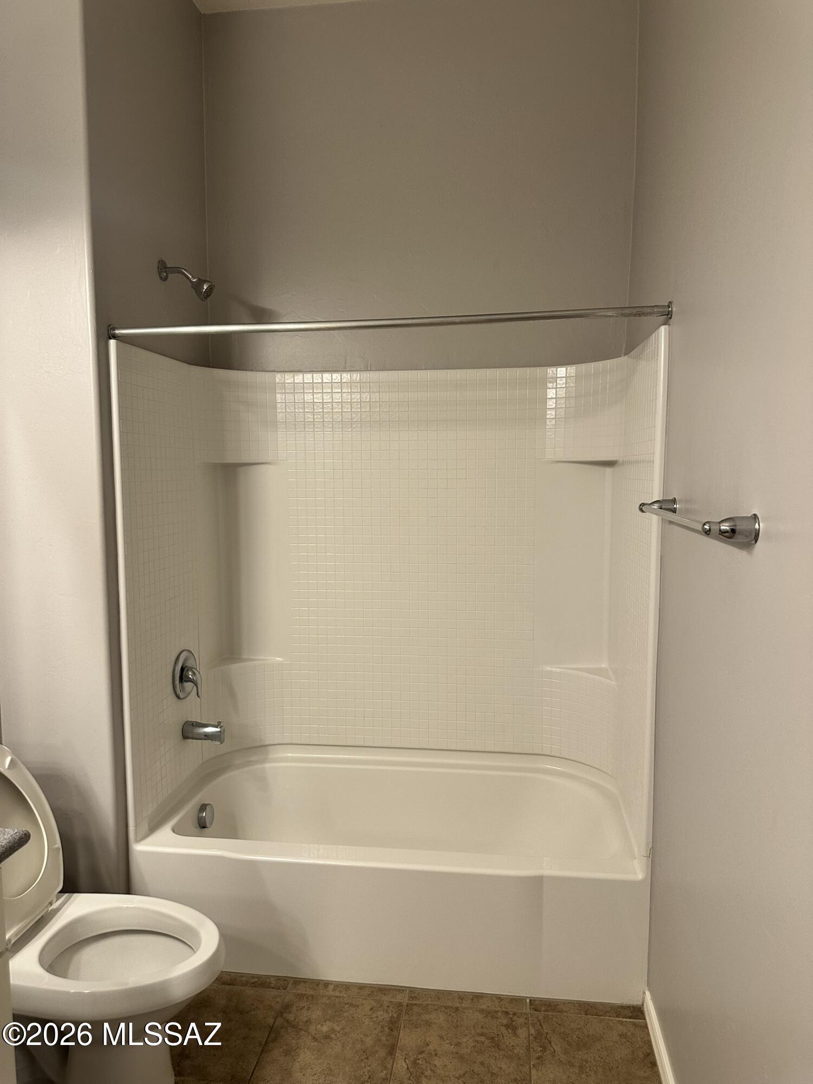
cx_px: 406
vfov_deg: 71.6
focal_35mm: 24
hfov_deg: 56.8
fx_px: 752
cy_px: 542
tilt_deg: -5.0
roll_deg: -2.0
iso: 160
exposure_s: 1/120
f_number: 1.78
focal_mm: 6.86
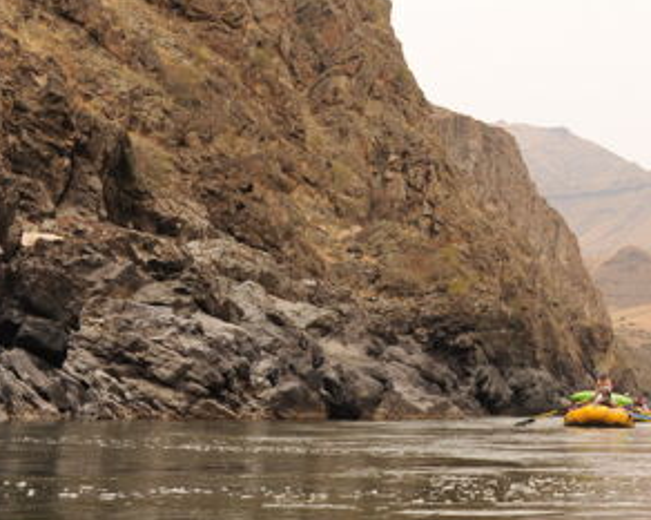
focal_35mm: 90
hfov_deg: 19.7
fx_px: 1732
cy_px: 33
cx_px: 832
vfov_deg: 16.8
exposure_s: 1/500
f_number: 6.3
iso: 320
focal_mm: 35
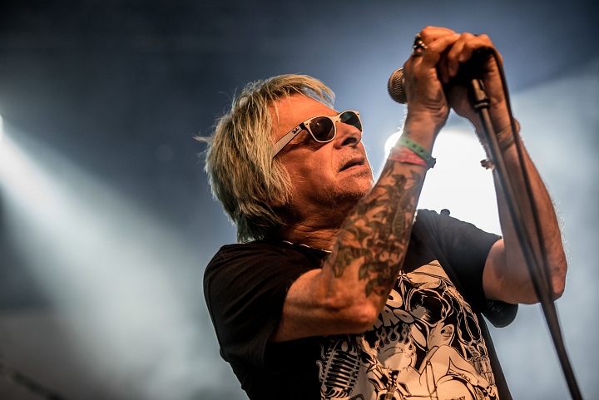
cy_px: 200
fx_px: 1998
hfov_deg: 17.1
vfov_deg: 11.4
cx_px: 300
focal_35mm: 120
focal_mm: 120
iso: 500
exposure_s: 1/125
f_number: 2.8
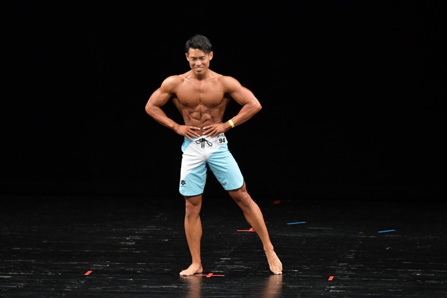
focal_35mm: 255
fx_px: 3165
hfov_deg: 8.1
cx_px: 224
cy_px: 149
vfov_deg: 5.4
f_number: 5.6
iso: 3200
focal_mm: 170
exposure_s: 1/400
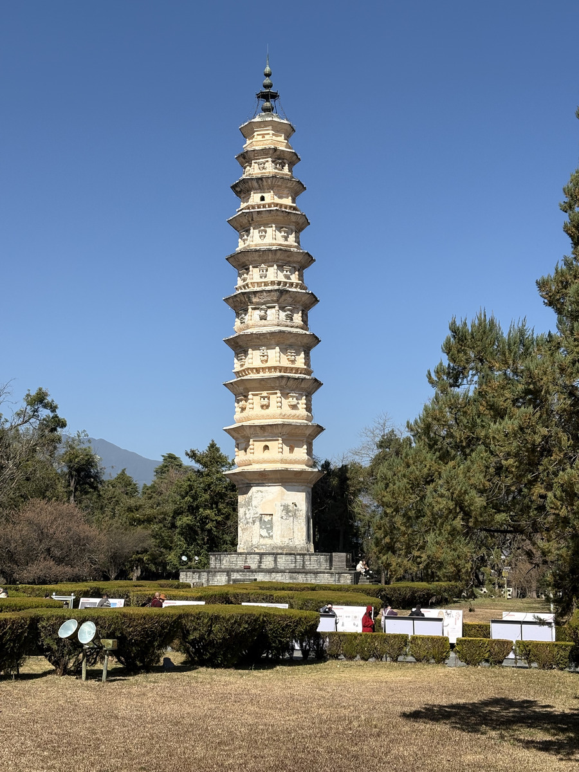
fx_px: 1160
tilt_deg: +8.5
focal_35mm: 52
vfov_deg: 36.8
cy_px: 386
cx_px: 290
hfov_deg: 28.0
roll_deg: -0.7
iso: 32
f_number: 1.6
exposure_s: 1/3448
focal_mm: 5.96
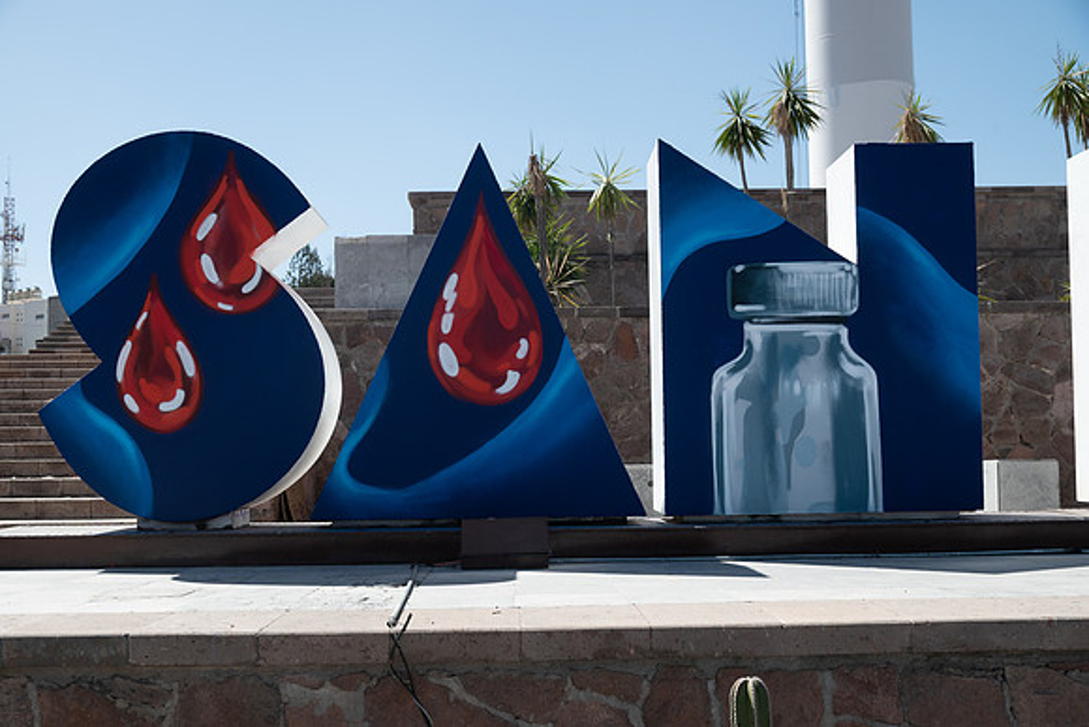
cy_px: 364
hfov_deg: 50.7
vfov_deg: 35.1
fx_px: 1150
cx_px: 544
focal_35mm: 38
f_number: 7.1
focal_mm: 38
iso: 100
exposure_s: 1/640
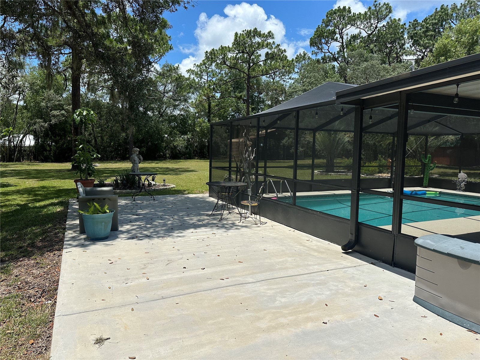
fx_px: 333
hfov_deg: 71.6
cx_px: 240
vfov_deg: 56.8
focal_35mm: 24
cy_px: 180
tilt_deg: -5.8
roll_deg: -1.7
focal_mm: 6.86
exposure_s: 1/8929
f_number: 1.78
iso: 80
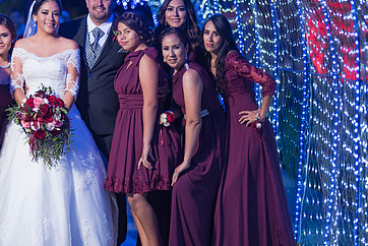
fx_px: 2210
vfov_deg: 6.4
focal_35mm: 216
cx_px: 77
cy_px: 96
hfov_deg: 9.5
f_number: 2.8
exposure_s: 1/125
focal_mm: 135
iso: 1000
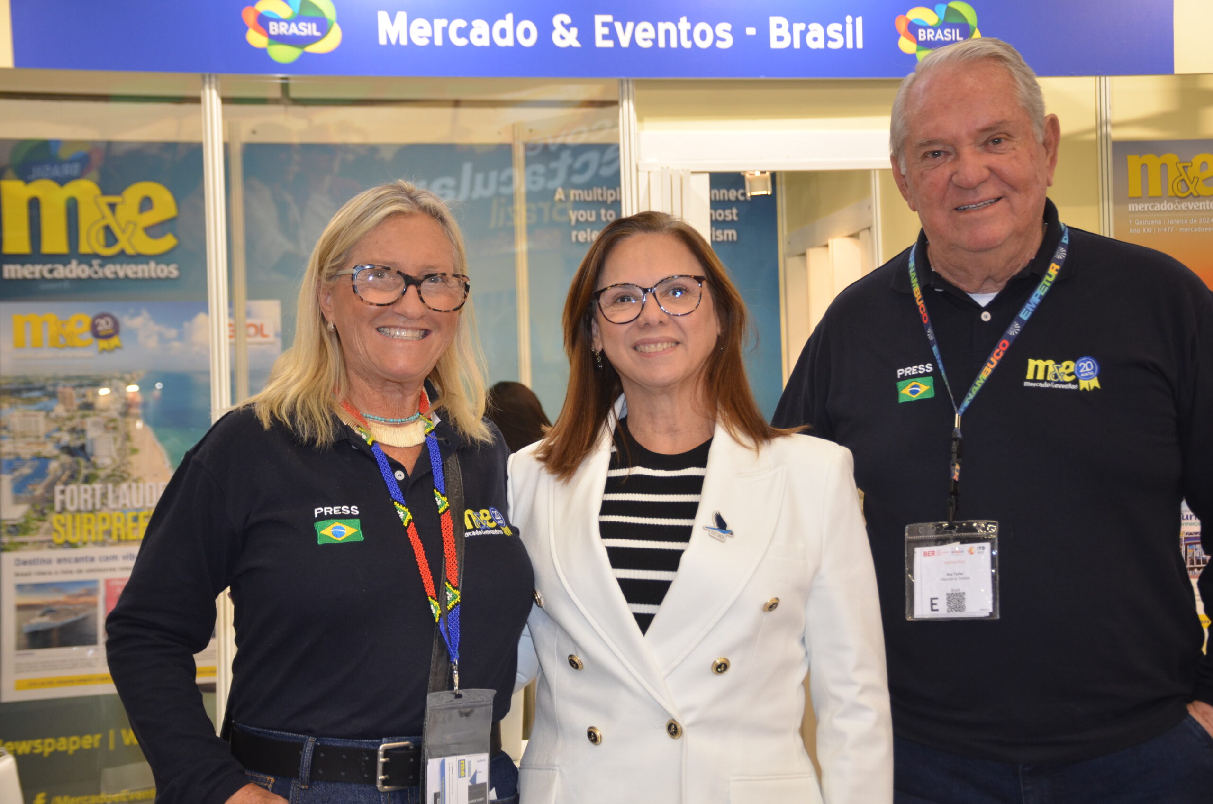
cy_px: 402
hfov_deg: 39.0
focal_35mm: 51
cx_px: 606
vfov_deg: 26.4
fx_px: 1715
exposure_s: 1/60
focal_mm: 34
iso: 560
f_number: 4.2
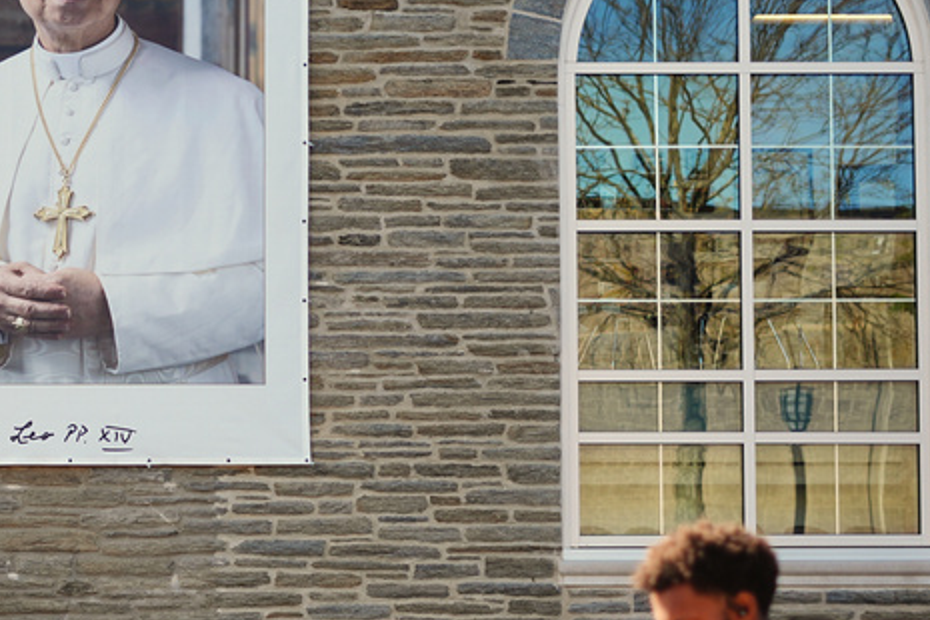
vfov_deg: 12.4
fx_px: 2841
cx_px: 96
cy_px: 430
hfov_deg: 18.3
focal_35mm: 110
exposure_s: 1/2000
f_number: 1.8
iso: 125
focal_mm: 50
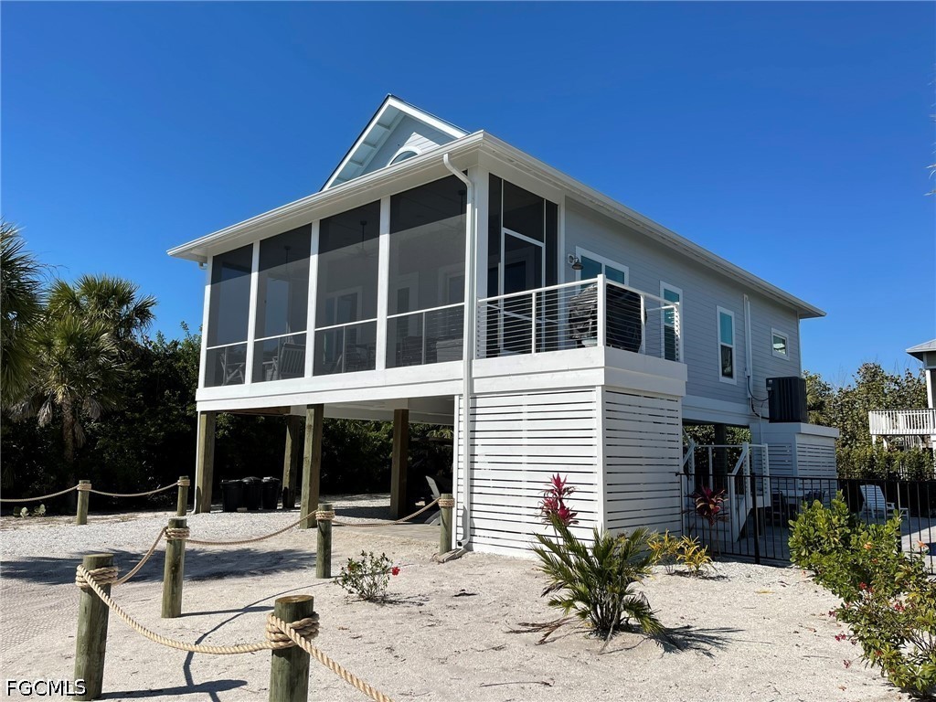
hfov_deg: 69.4
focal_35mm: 25
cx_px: 468
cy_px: 351
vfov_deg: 54.9
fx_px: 676
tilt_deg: +7.5
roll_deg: -1.3
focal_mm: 5.1
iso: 32
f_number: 1.6
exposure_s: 1/6579
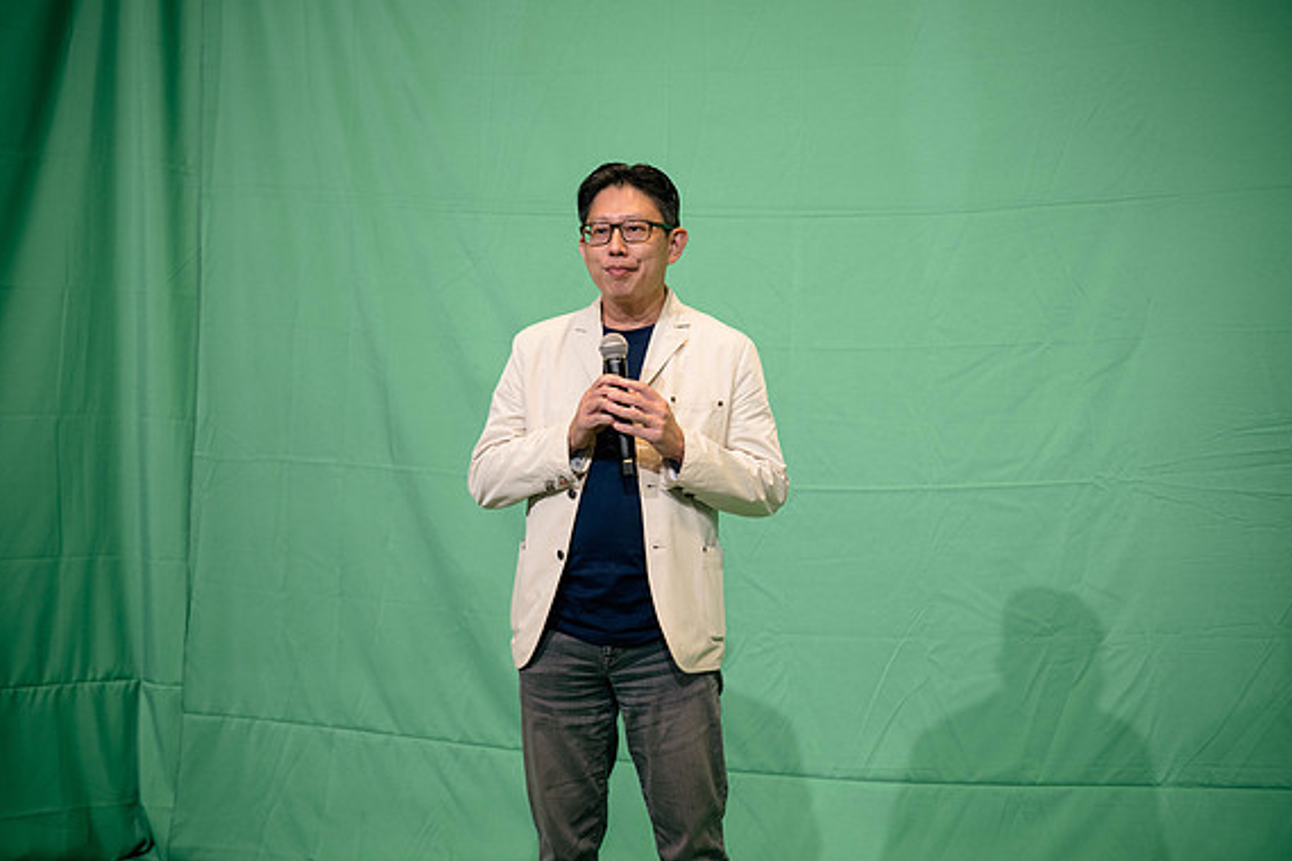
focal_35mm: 54
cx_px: 641
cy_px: 429
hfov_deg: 36.9
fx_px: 1938
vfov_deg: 25.1
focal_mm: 25
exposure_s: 1/160
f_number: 2
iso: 320
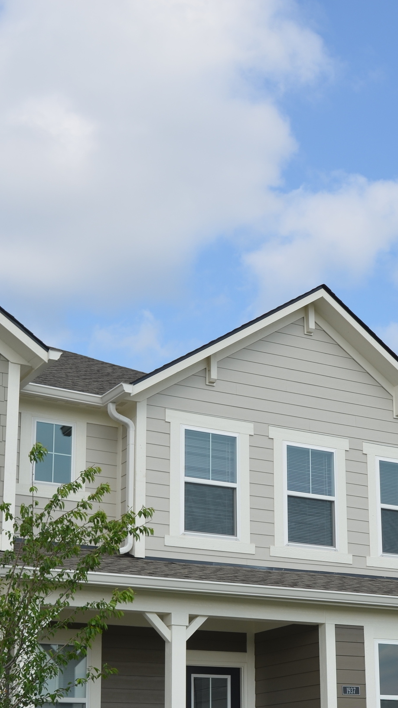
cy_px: 499
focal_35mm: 62
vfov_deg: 33.4
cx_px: 299
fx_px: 1163
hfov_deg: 19.3
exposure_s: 1/250
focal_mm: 28
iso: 100
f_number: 8
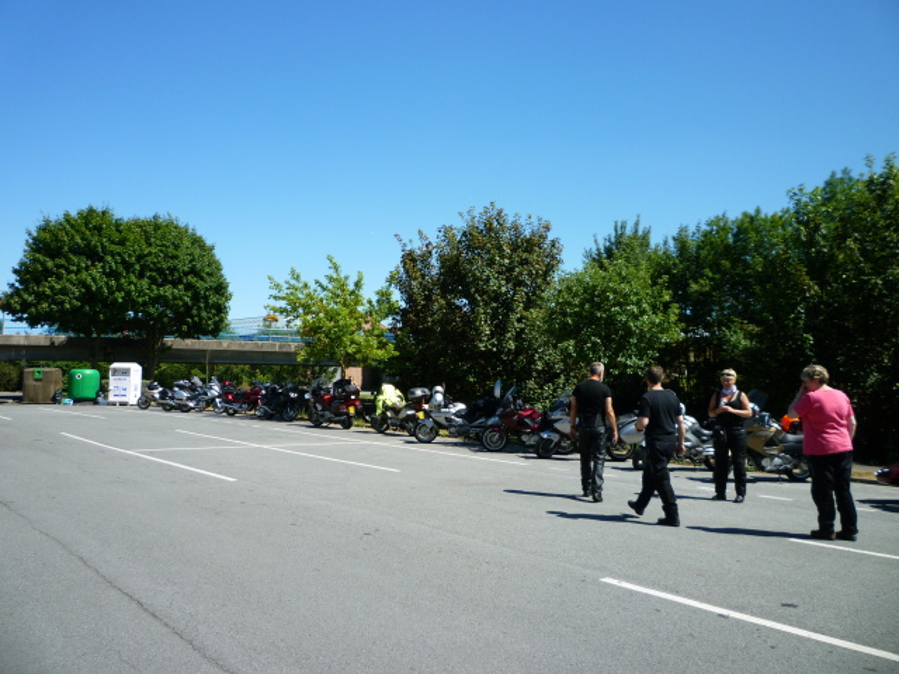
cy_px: 337
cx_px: 450
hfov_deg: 61.7
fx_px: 753
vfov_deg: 48.2
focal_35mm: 29
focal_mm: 5.2
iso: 80
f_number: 3.5
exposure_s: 1/500
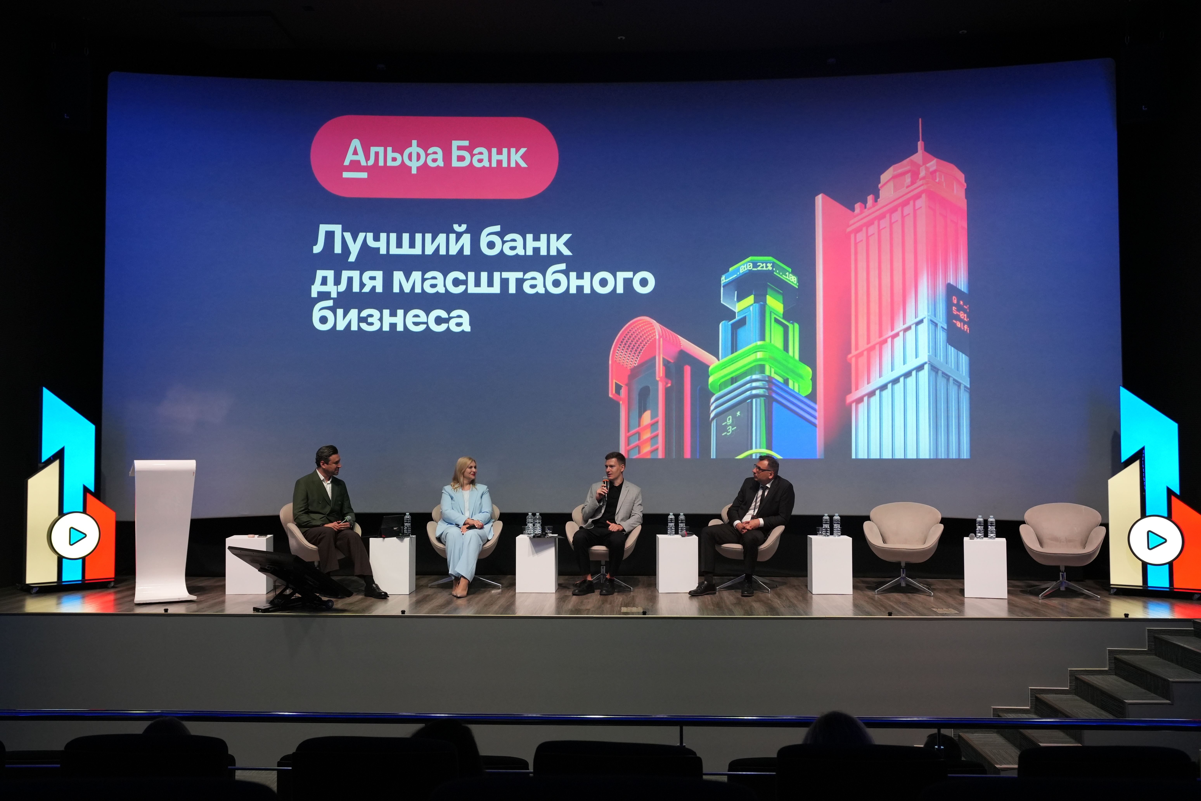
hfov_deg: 55.1
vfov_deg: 38.4
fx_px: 1151
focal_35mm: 34
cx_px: 600
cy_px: 400
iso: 1250
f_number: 4
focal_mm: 23
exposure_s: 1/160
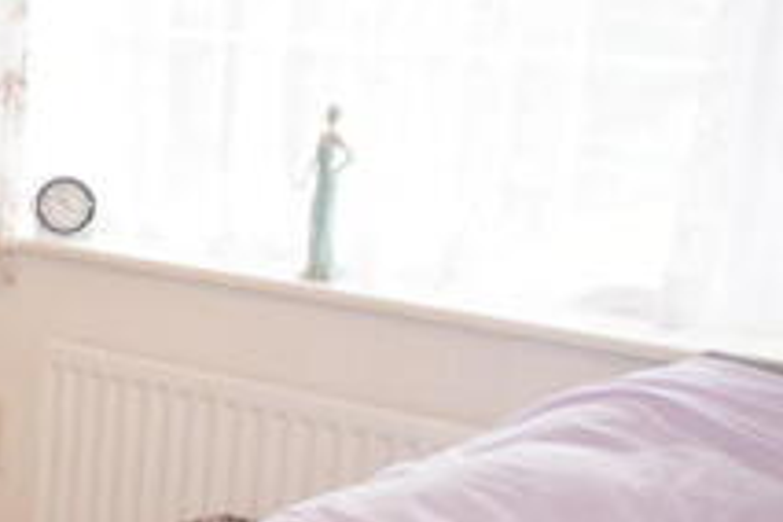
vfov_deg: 16.4
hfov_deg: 20.6
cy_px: 357
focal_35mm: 83
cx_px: -419
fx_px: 1805
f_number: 3.5
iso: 400
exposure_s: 1/60
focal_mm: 18
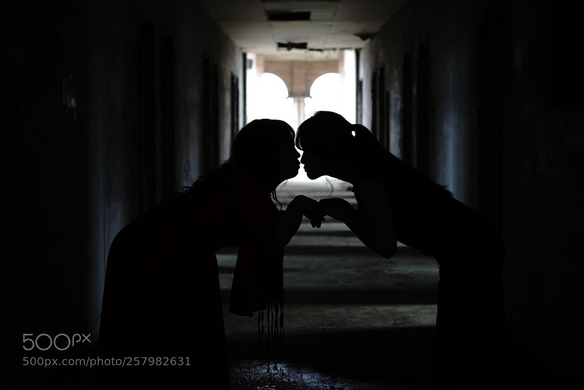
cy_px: 195
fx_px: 1136
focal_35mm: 70
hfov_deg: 28.8
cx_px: 292
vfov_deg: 19.5
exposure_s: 1/160
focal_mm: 70
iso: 800
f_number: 4
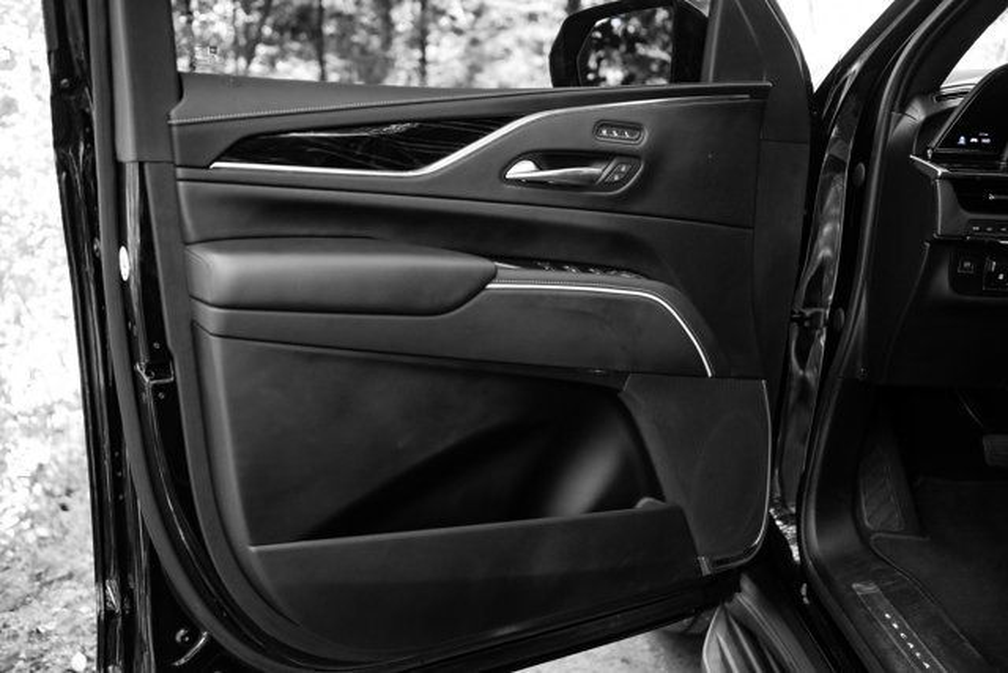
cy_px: 336
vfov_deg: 37.9
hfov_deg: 54.4
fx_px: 980
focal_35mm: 35
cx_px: 504
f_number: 2.8
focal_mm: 35
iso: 1600
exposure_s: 1/200
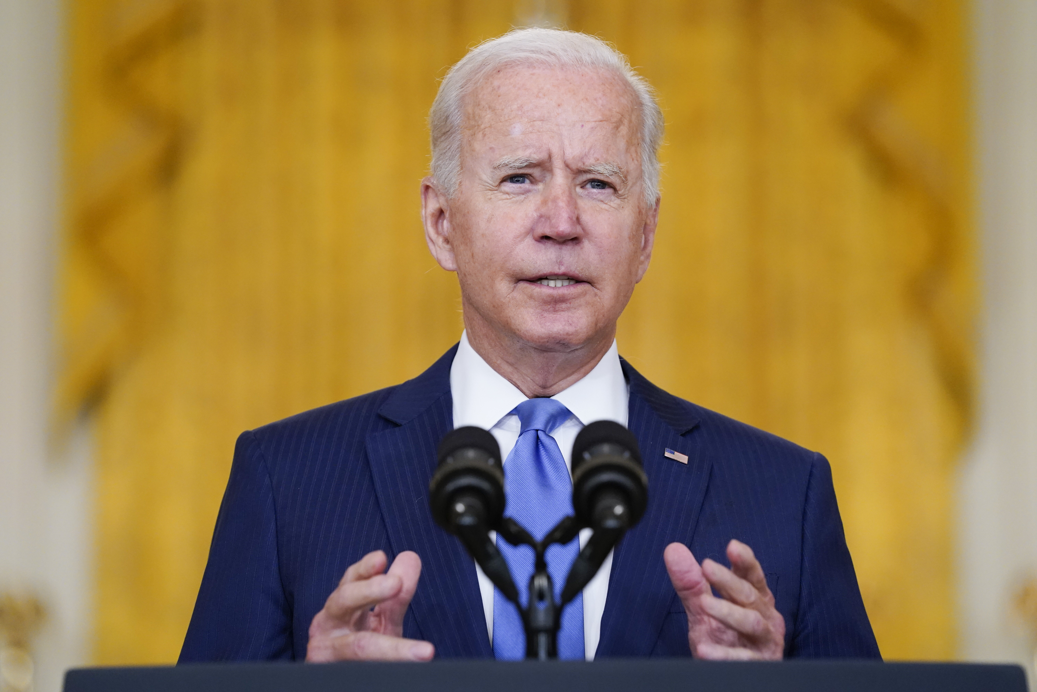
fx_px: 5761
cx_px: 518
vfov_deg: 6.9
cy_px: 346
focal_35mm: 200
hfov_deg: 10.3
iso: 4000
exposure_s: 1/250
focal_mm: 200
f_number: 4
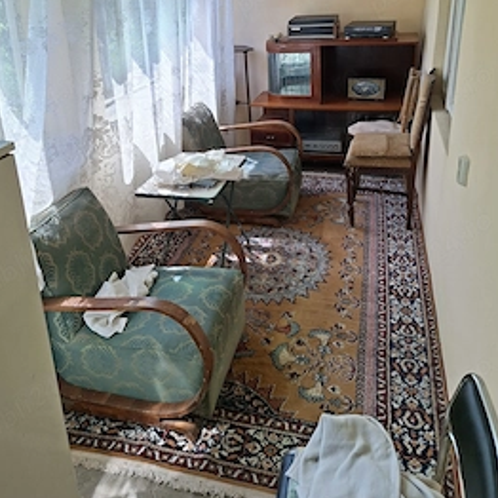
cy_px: 144
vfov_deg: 51.0
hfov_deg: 52.5
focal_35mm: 31
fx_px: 505
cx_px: 230
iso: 50
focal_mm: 5.54
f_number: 1.8
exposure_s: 1/550
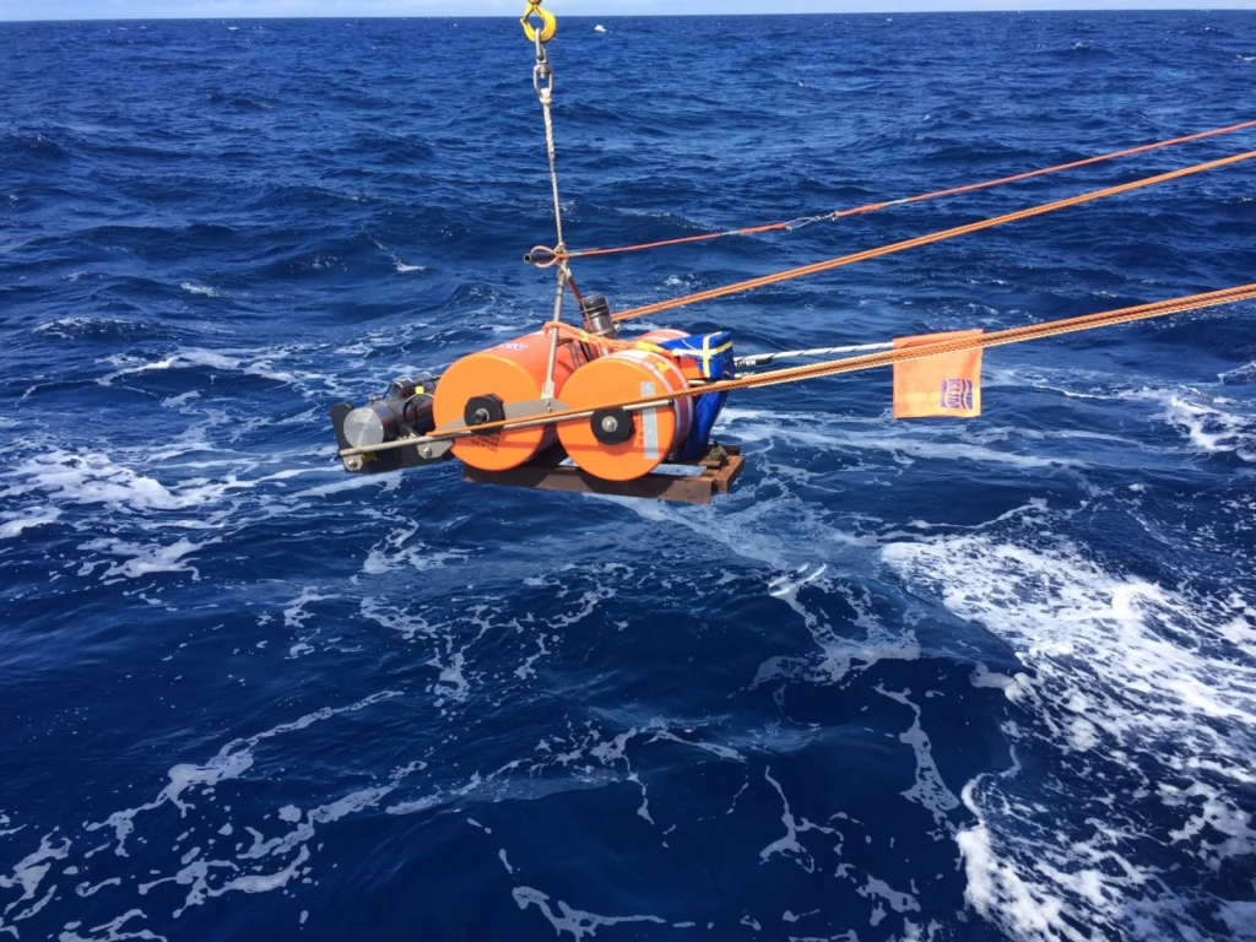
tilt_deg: -21.6
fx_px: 1052
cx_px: 628
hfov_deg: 61.7
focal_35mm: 29
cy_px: 471
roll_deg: +0.8
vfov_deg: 48.2
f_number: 2.2
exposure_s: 1/1325
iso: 32
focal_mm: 4.15
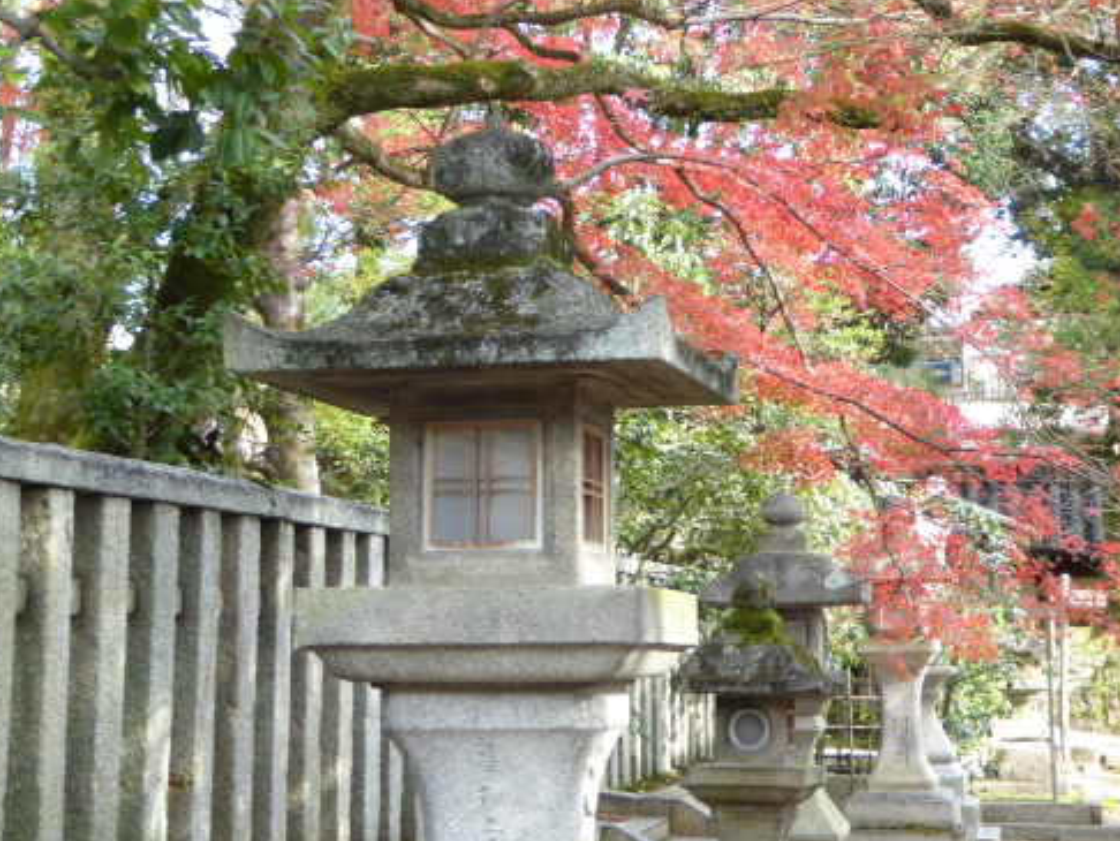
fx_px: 2428
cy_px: 332
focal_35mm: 75
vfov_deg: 19.6
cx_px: 537
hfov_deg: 26.0
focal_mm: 9.6
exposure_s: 1/60
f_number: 4.1
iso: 160
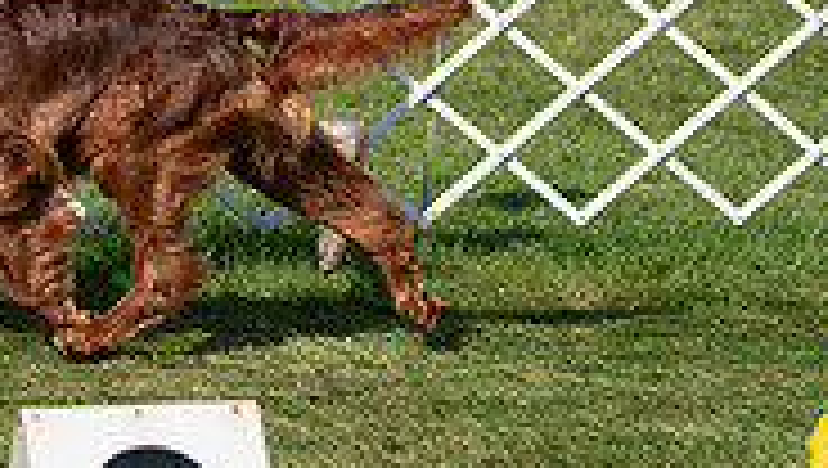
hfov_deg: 4.9
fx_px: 9628
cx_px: 27
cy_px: -252
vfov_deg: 2.8
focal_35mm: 438
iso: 100
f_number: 4
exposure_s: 1/1250
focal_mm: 133
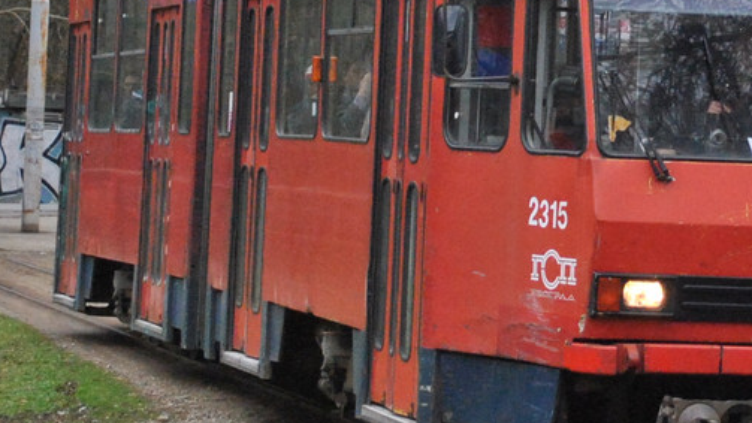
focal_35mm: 135
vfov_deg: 8.9
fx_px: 2692
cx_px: 632
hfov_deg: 15.8
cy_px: 1
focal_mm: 36
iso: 720
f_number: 5
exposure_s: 1/500
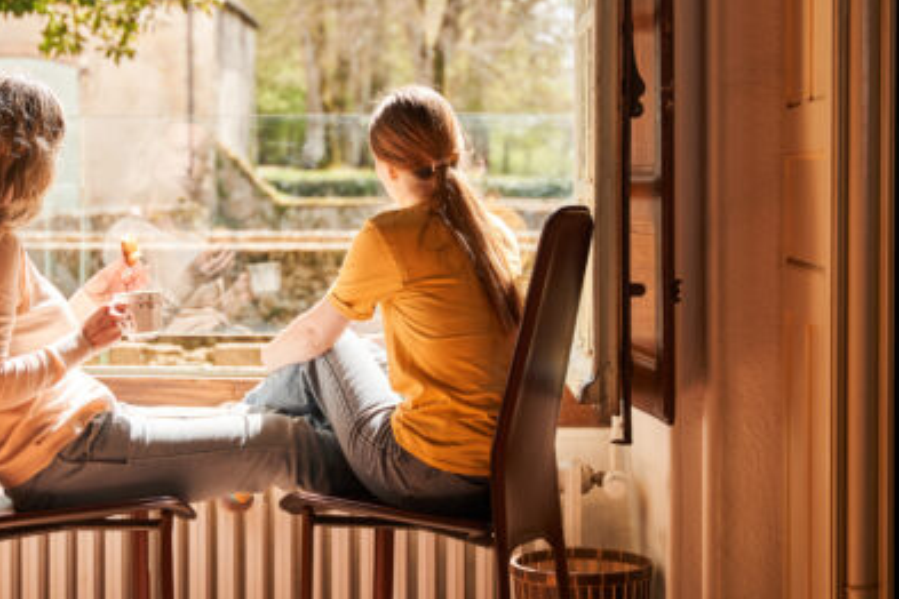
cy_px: 233
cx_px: 268
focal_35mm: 84
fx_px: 2098
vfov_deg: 16.2
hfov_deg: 24.0
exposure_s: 1/500
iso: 100
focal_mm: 43
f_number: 2.8
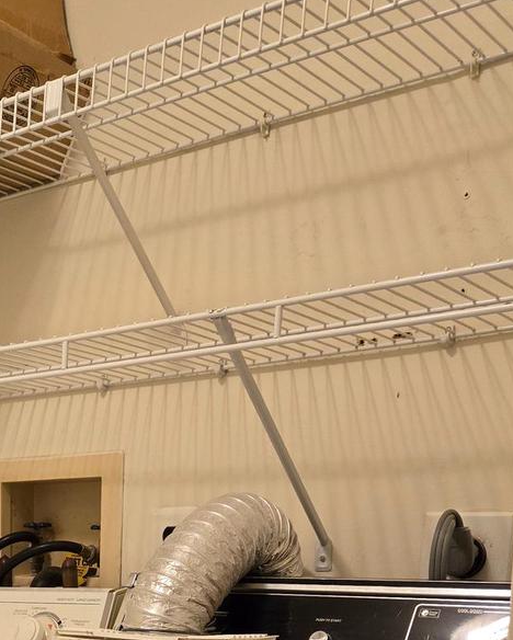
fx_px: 1119
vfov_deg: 28.3
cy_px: 746
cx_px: -19
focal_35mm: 59
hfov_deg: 24.5
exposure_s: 1/120
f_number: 1.8
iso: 500
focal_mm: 5.4
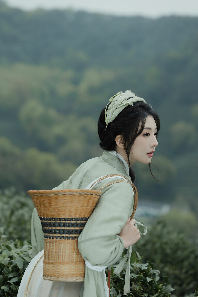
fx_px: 907
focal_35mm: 110
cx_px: 99
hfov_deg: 12.5
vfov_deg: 18.6
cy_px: 148
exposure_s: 1/800
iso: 250
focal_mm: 110
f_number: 4
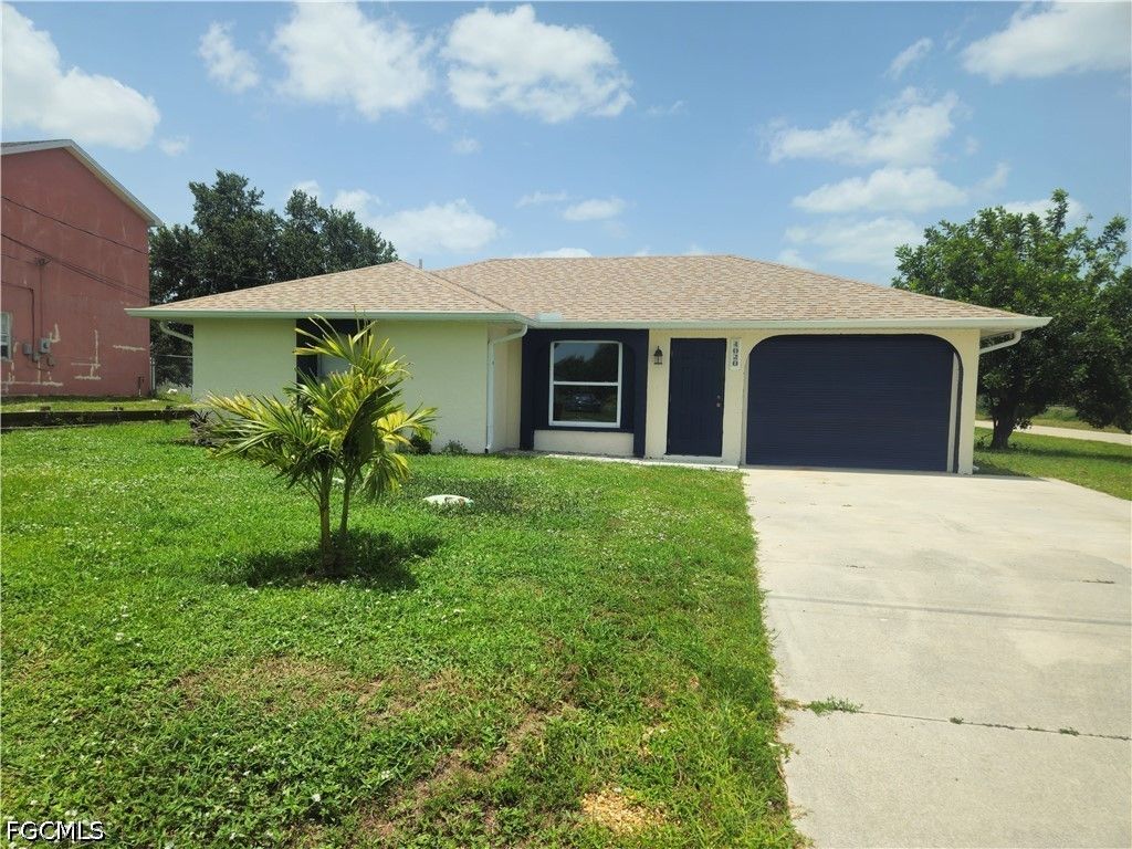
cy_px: 424
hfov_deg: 73.9
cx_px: 566
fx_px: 752
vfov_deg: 58.9
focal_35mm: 23
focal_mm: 5.4
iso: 25
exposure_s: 1/3177
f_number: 1.8
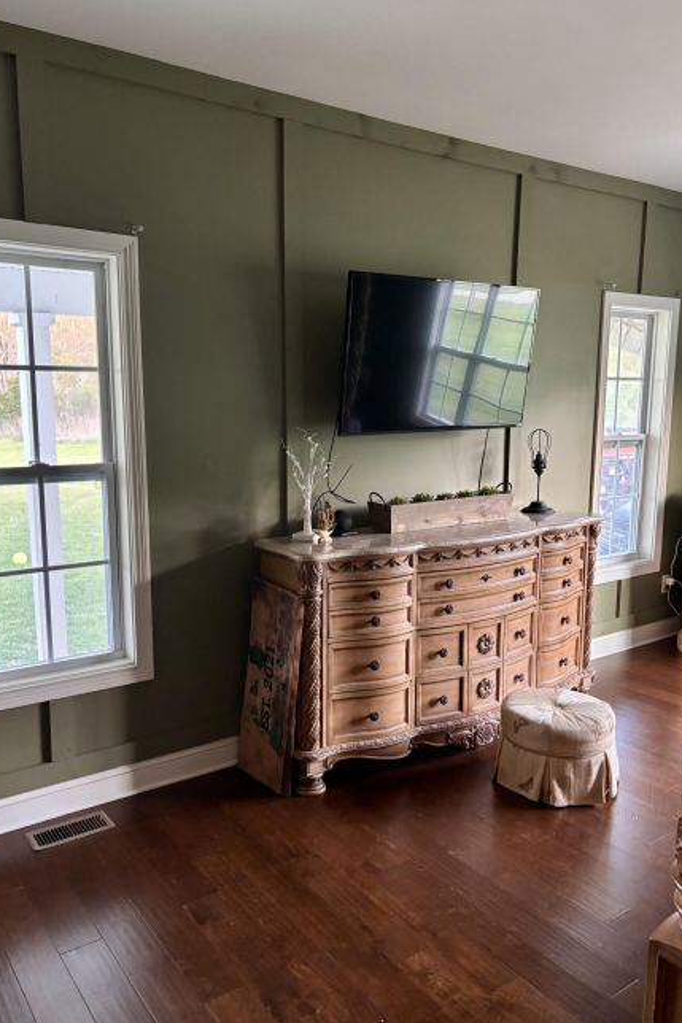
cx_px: 327
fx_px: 796
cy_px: 525
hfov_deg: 46.4
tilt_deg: -9.6
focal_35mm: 28
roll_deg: -0.5
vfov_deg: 65.5
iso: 640
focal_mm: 5.96
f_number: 1.6
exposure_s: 1/40
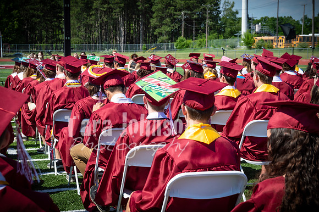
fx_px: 664
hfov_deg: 27.0
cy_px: 106
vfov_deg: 18.2
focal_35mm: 75
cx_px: 160
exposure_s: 1/1600
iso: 200
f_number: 7.1
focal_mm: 50
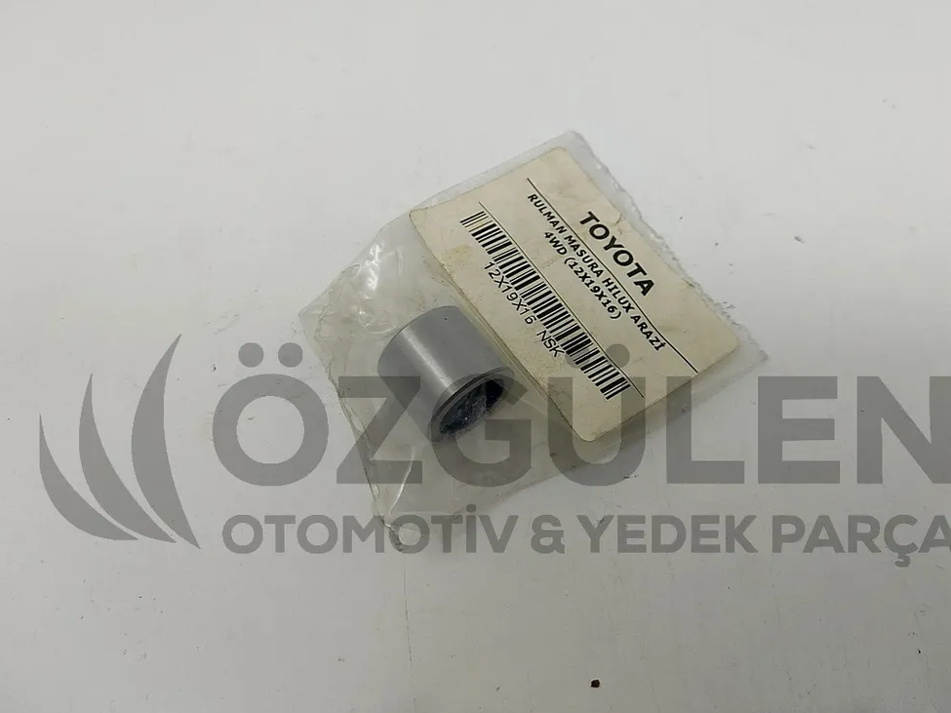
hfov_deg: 56.8
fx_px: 879
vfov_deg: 44.0
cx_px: 502
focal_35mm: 32
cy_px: 308
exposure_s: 1/120
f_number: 1.79
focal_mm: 4.74
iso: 148
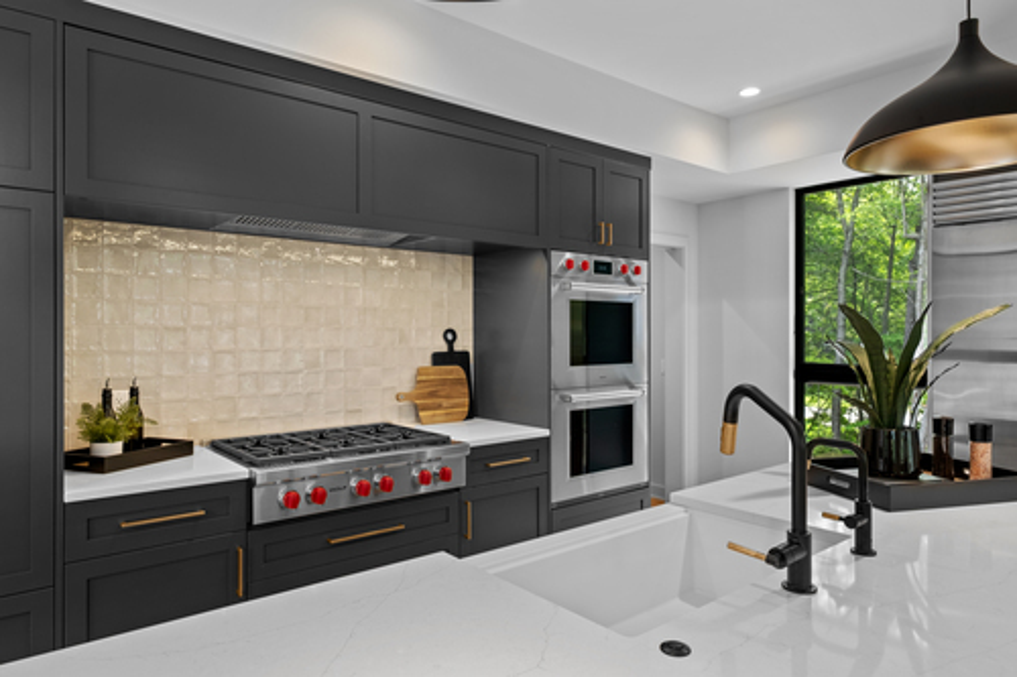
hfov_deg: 78.6
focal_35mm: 22
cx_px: 508
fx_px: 621
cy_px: 338
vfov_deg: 57.2
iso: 200
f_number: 8
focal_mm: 14.5
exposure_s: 1/3
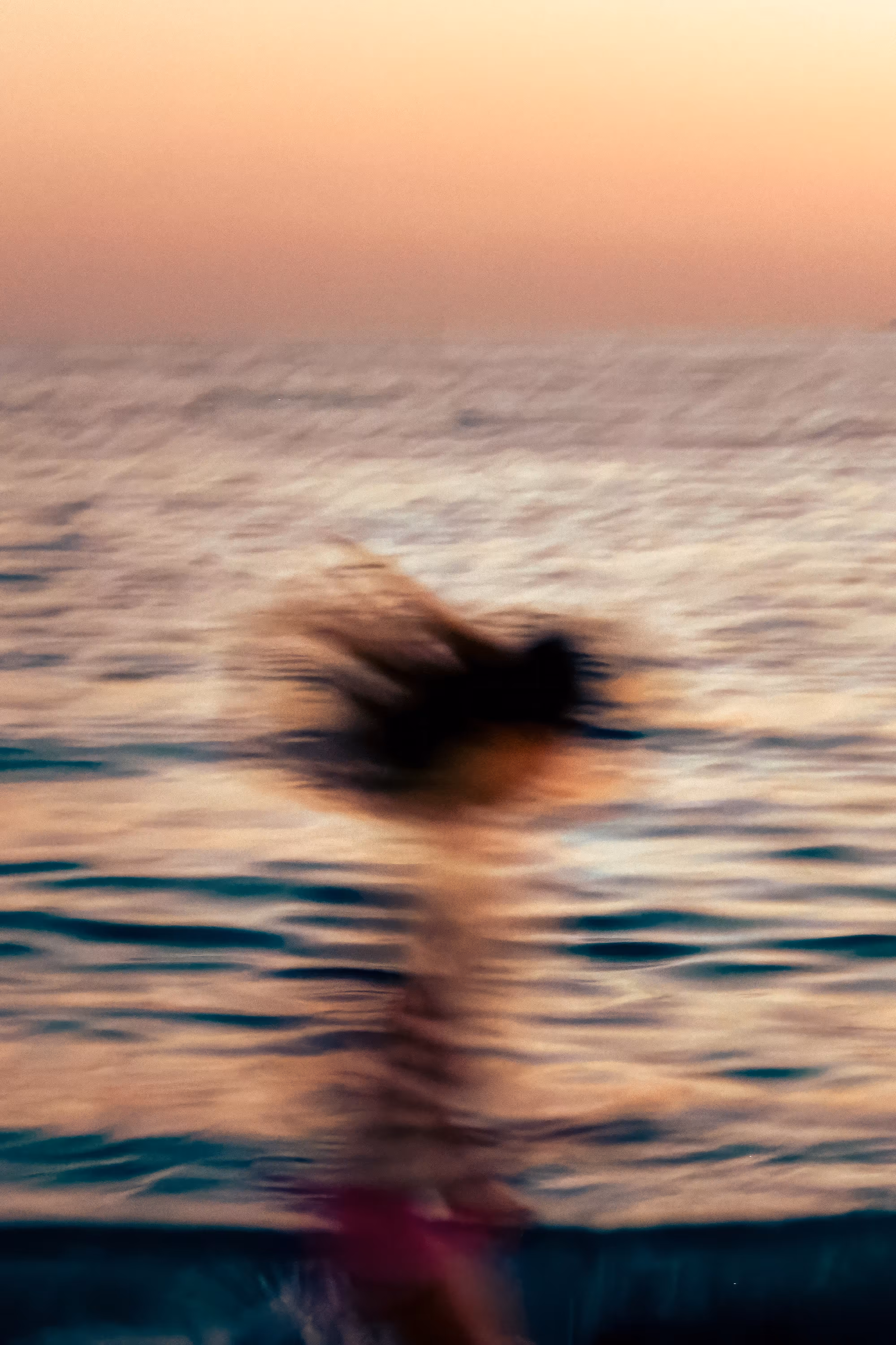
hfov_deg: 20.0
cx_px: 448
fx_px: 2539
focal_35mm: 68
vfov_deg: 29.7
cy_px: 672
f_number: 2.8
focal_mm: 45.5
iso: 5000
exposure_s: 1/15
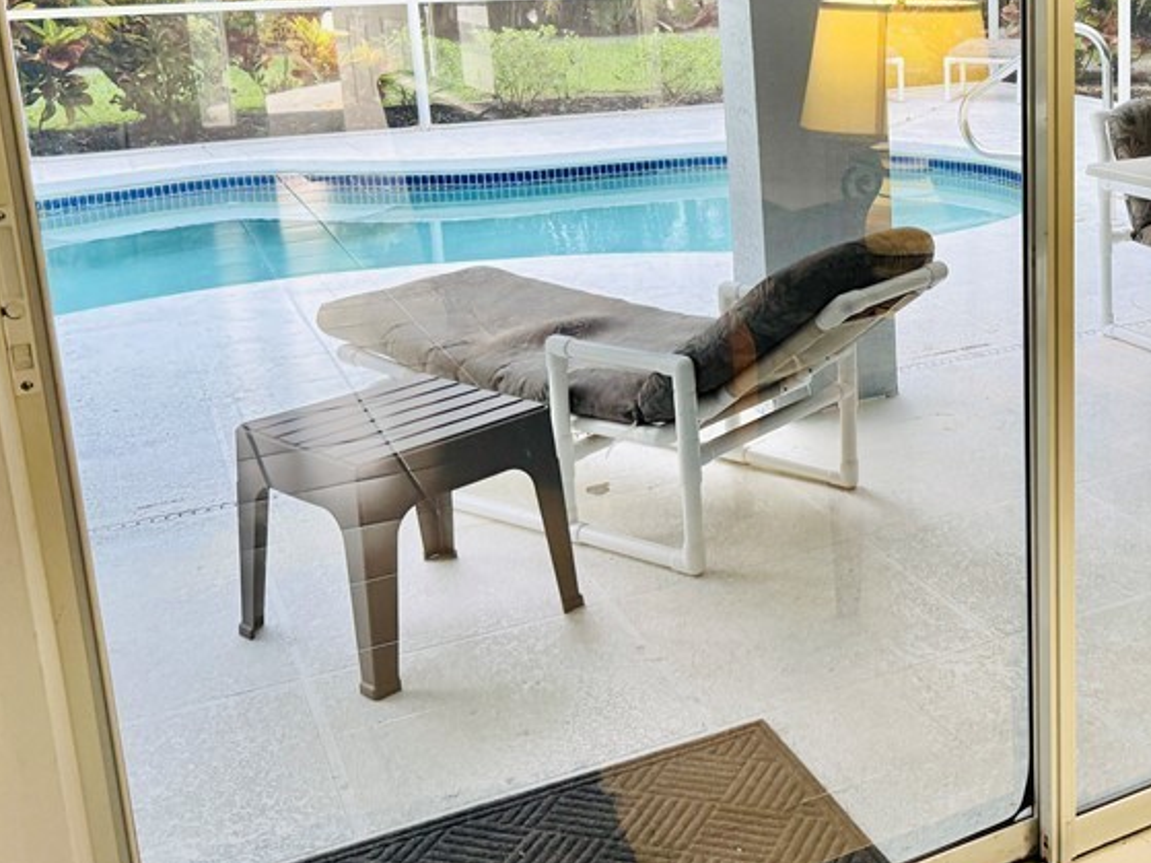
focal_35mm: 44
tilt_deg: -10.9
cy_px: 235
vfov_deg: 32.4
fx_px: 1463
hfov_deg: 40.6
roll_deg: +0.4
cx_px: 972
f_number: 1.78
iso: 160
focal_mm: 6.76
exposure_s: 1/120
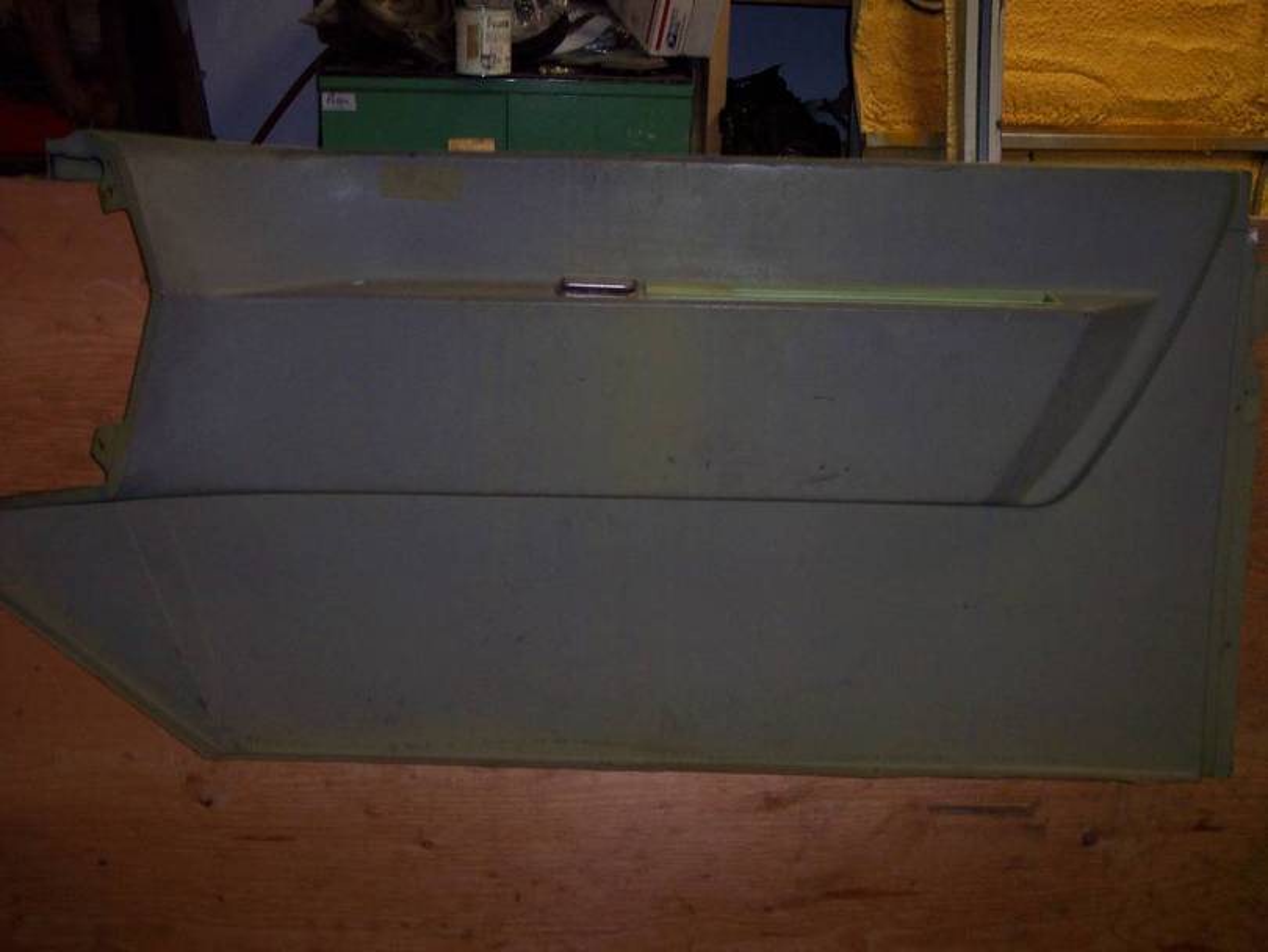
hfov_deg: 49.0
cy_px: 476
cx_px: 634
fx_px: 1392
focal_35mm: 38
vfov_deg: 37.7
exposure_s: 1/30
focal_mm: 8
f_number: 2.8
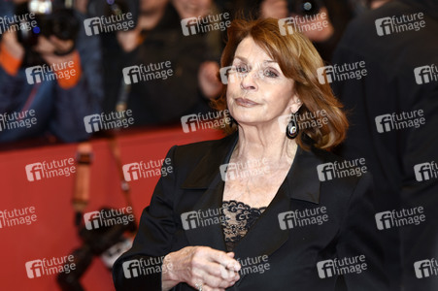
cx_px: 219
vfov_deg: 7.0
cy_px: 146
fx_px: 2371
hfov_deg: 10.6
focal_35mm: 195
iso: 400
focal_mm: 130
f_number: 3.5
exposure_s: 1/320
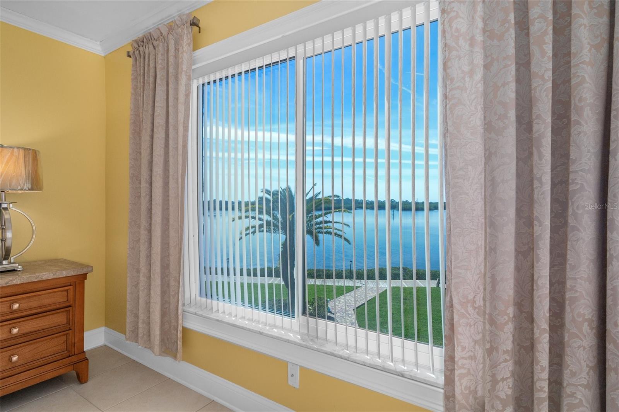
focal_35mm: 18
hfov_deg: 90.0
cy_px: 206
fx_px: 309
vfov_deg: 67.4
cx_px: 310
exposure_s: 1/30
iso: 320
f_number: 8
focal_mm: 18
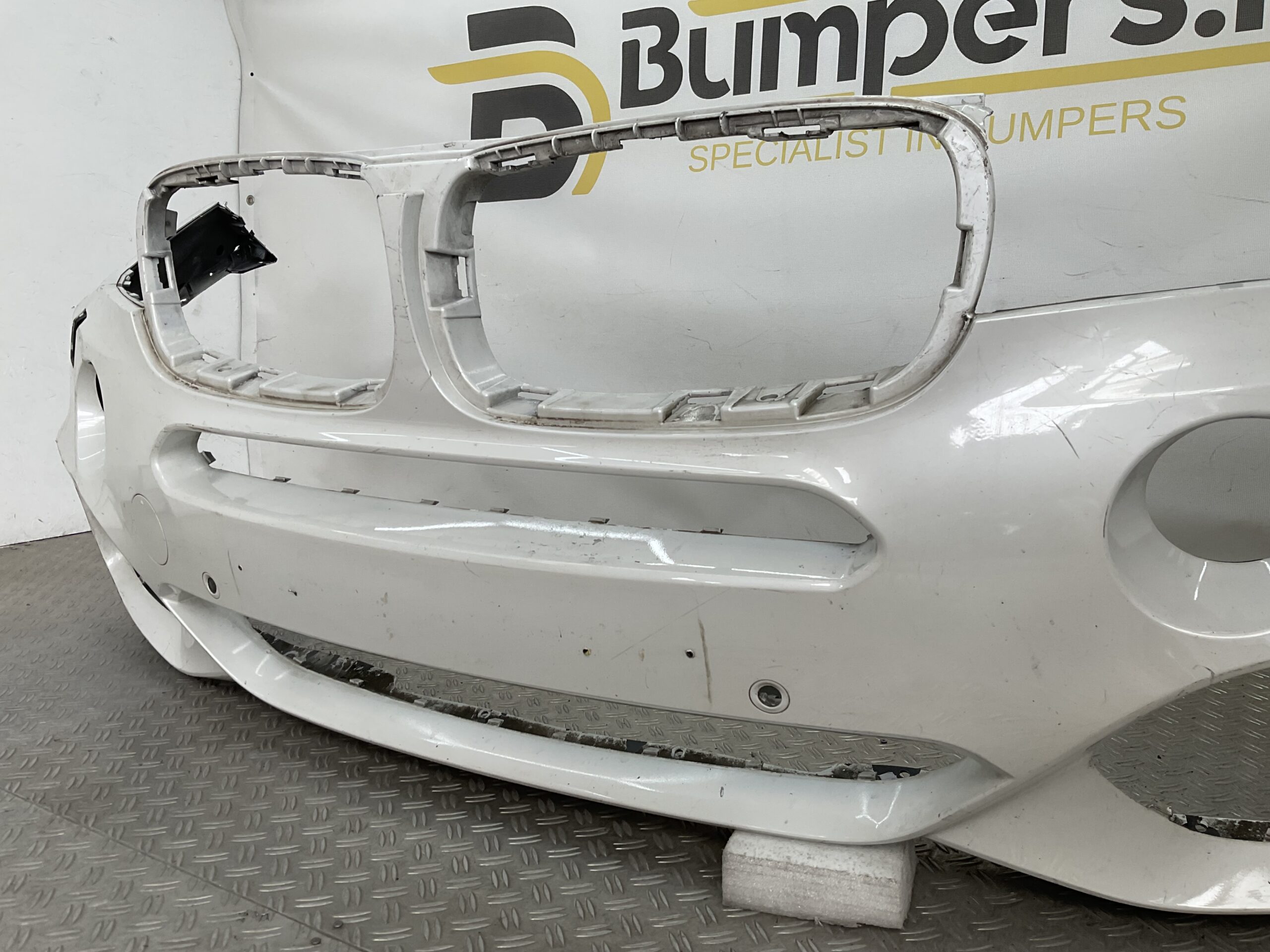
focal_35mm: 29
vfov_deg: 48.2
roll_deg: -1.2
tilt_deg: -10.2
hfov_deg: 61.7
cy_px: 476
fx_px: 1064
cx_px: 635
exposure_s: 1/241
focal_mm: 3
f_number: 1.8
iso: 16
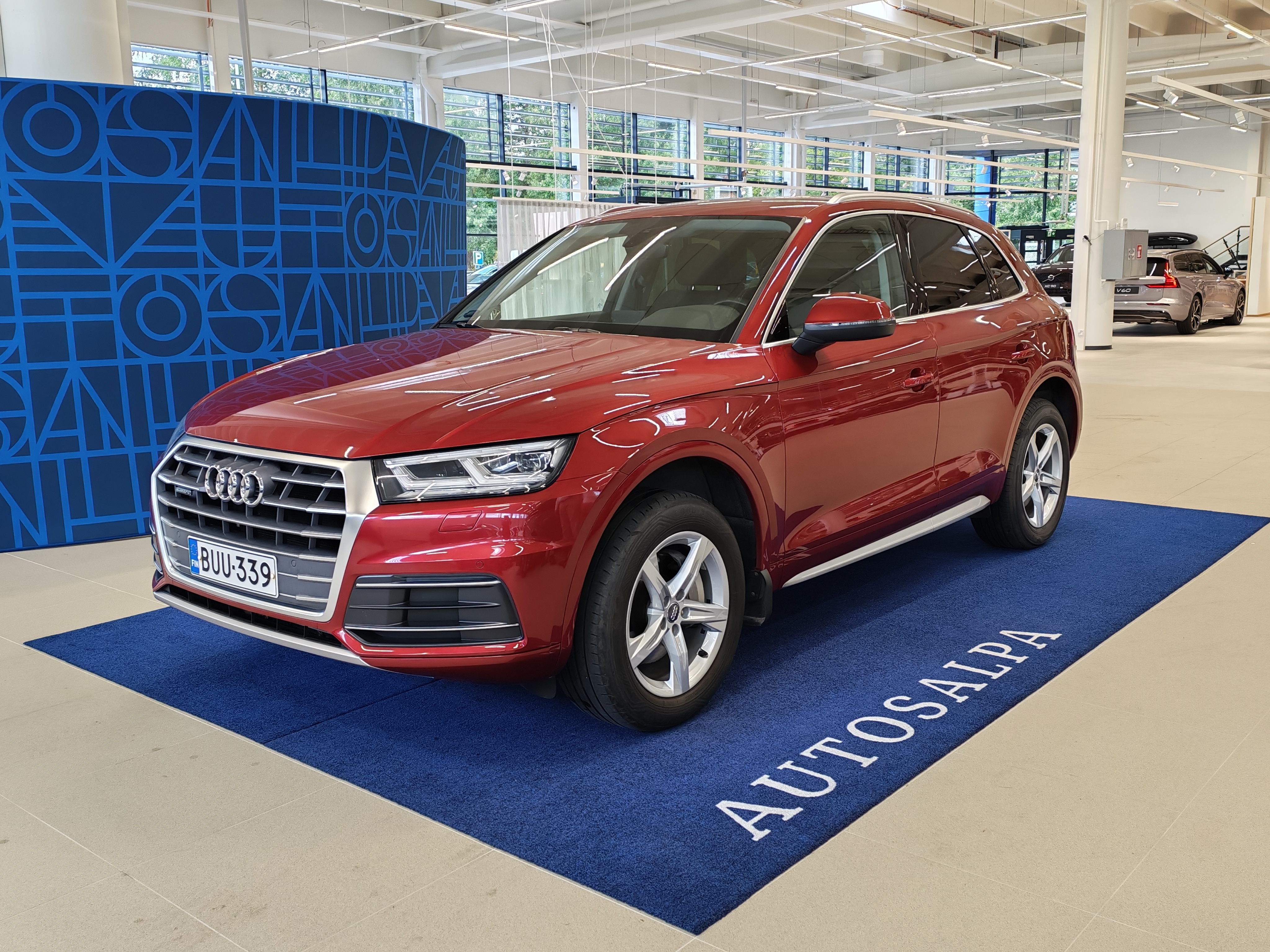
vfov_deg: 42.9
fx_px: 1211
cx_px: 635
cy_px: 476
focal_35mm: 33
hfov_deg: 55.4
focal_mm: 6.12
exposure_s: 1/100
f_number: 1.9
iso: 250
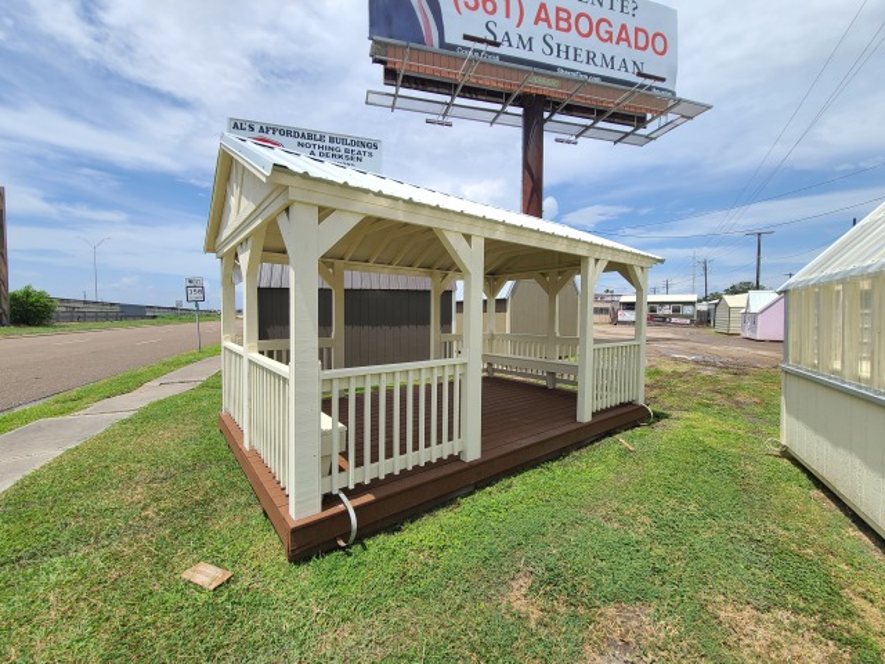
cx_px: 442
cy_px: 332
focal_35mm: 13
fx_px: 332
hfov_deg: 106.2
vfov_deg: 89.9
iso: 50
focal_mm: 2.2
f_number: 2.2
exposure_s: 1/2378
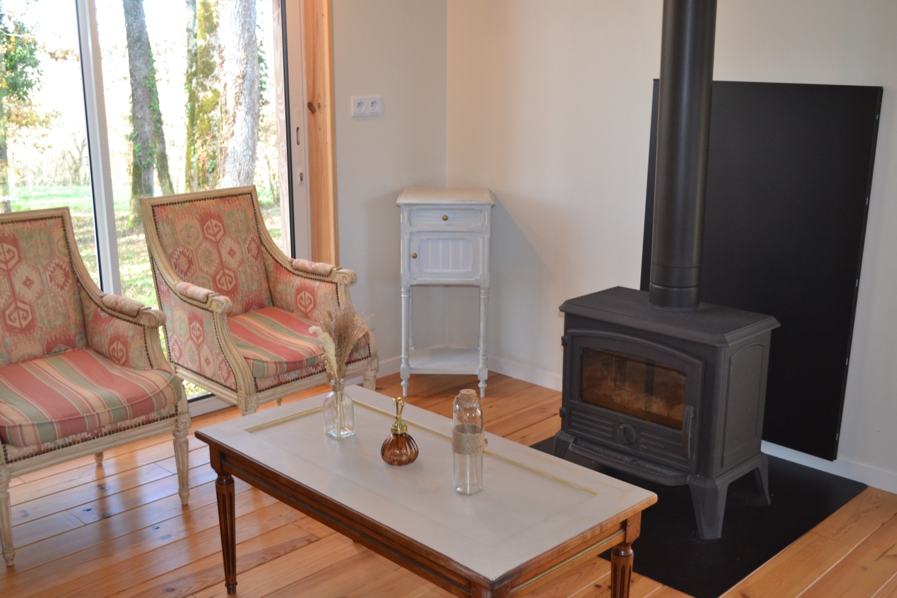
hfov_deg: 49.6
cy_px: 299
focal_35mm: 39
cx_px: 448
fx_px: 971
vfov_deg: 34.2
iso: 560
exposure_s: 1/60
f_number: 4.2
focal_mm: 26
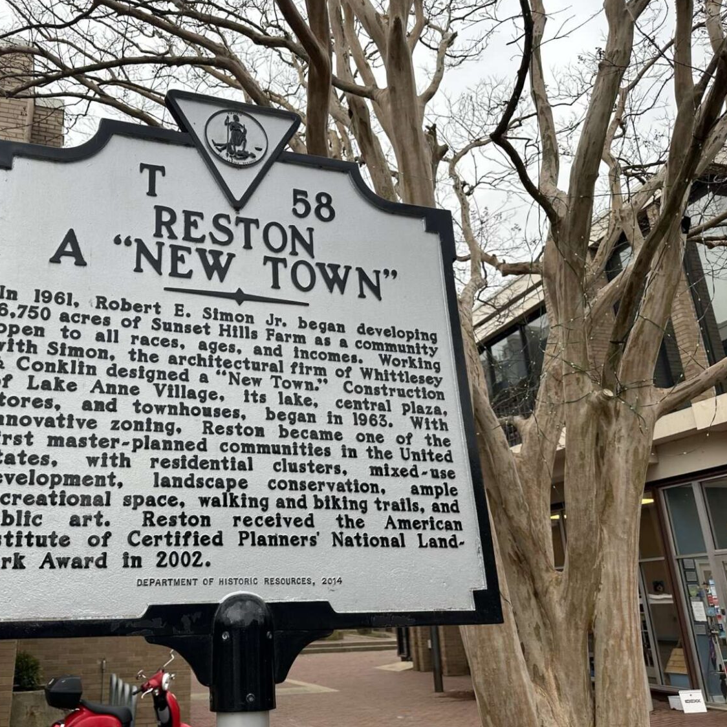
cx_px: 260
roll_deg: +1.0
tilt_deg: +19.7
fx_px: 689
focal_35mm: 29
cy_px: 365
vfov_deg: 55.6
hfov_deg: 54.8
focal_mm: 6.86
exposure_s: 1/333
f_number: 1.78
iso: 80
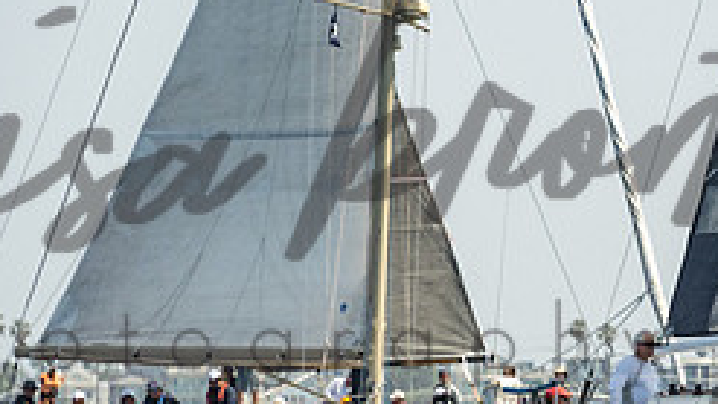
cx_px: 701
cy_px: 277
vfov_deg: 1.9
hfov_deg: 3.3
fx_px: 12395
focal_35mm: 651
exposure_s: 1/1600
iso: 320
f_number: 6.3
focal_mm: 200
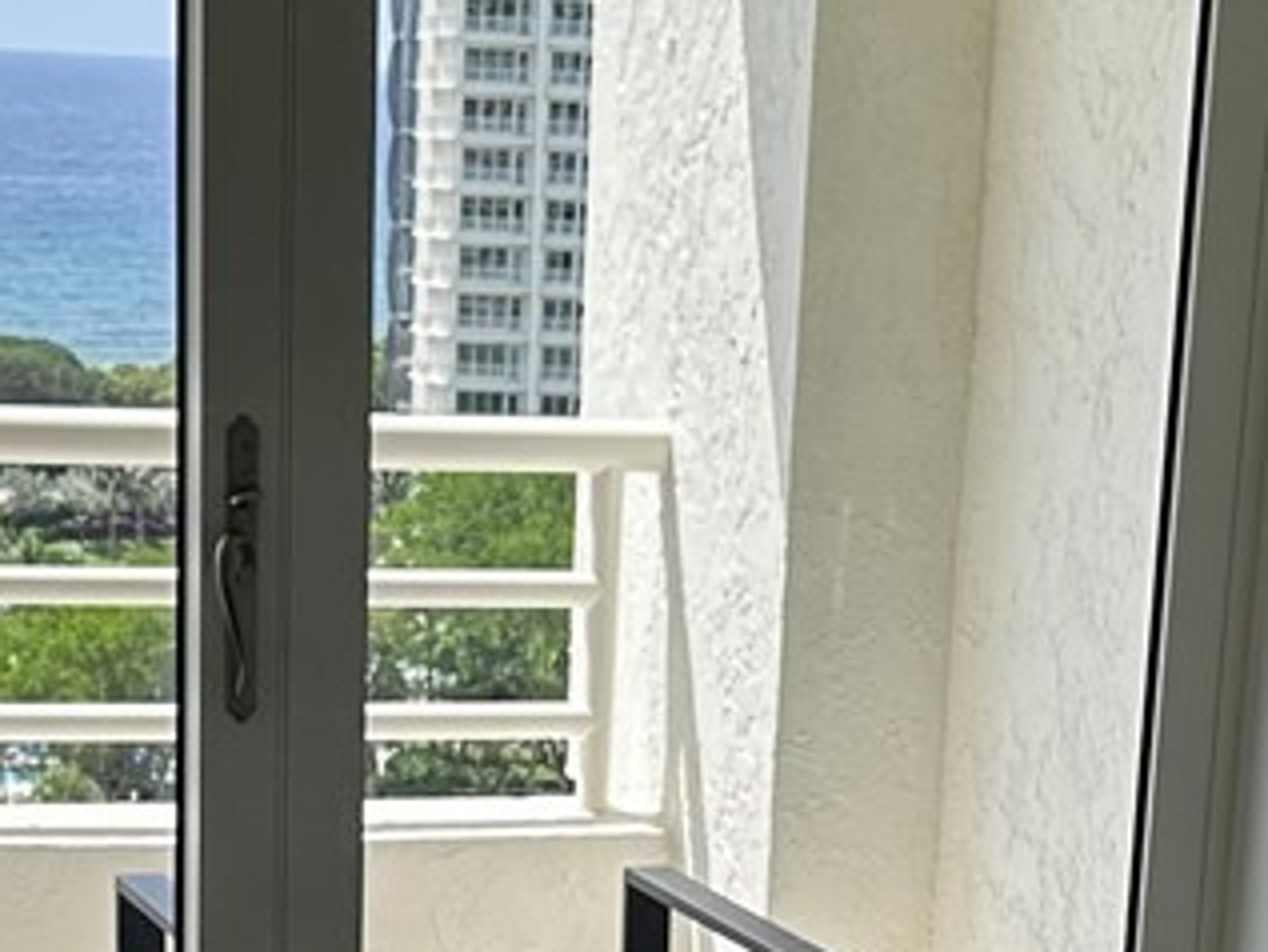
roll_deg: -2.6
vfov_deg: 11.7
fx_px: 4434
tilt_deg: -17.0
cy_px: 1484
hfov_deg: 16.3
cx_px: 620
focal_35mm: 121
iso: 80
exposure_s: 1/779
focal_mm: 6.86
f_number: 1.78
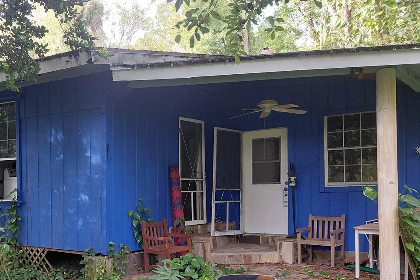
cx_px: 115
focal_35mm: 43
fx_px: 502
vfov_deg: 30.9
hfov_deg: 44.2
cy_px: 194
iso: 125
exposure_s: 1/120
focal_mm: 4.69
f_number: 1.8
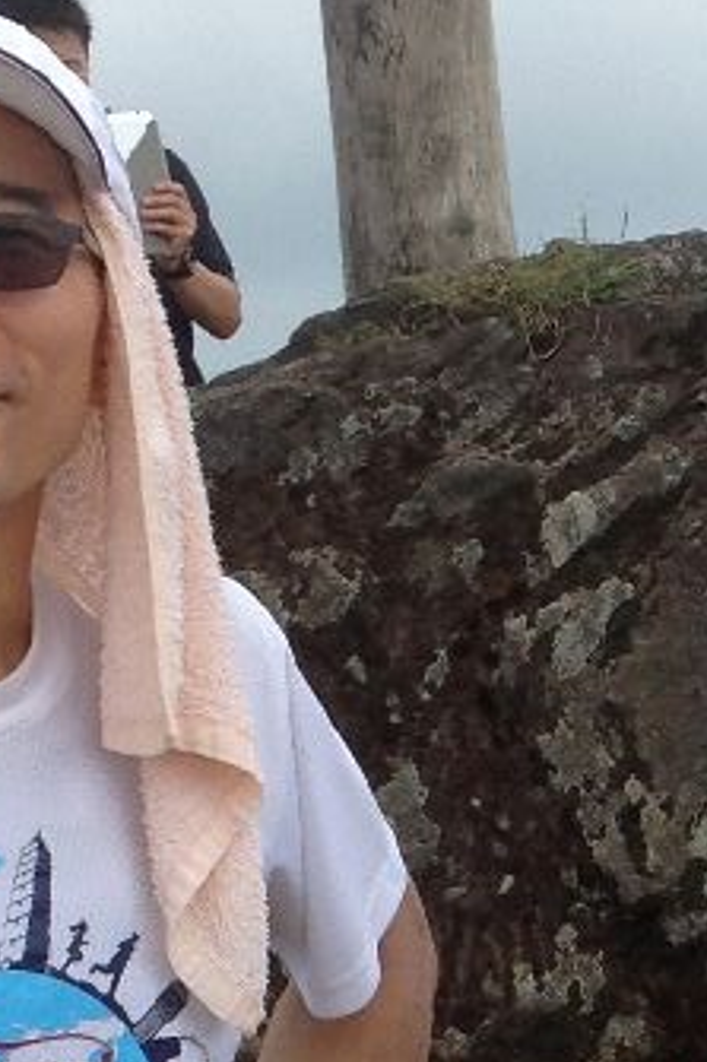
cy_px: 1100
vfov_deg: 11.7
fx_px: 5131
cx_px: 843
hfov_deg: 7.8
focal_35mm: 174
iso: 50
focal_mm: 4.28
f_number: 2.4
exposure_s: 1/1255
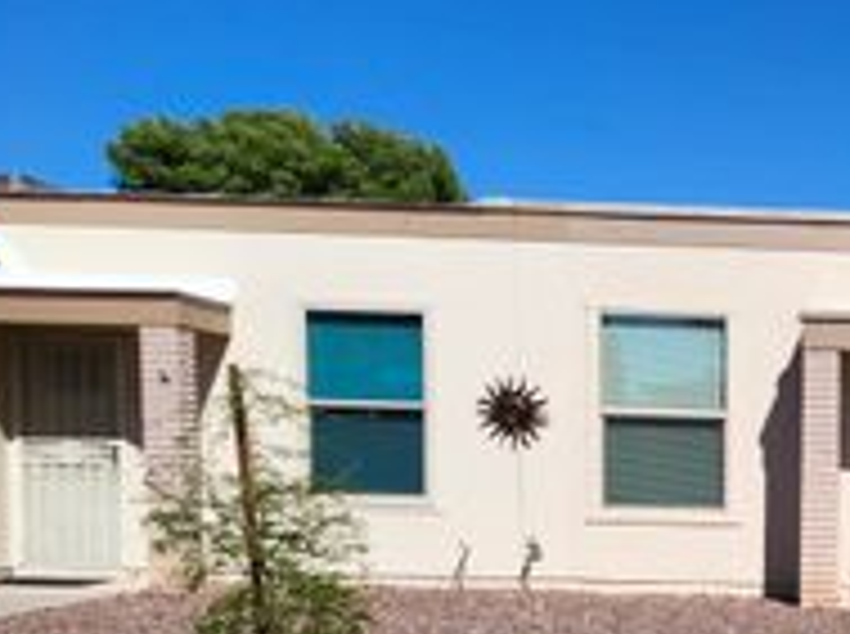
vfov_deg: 23.1
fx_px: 1495
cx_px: 917
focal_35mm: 61
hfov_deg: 29.0
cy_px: 614
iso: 25
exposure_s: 1/2890
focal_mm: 5.54
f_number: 1.8
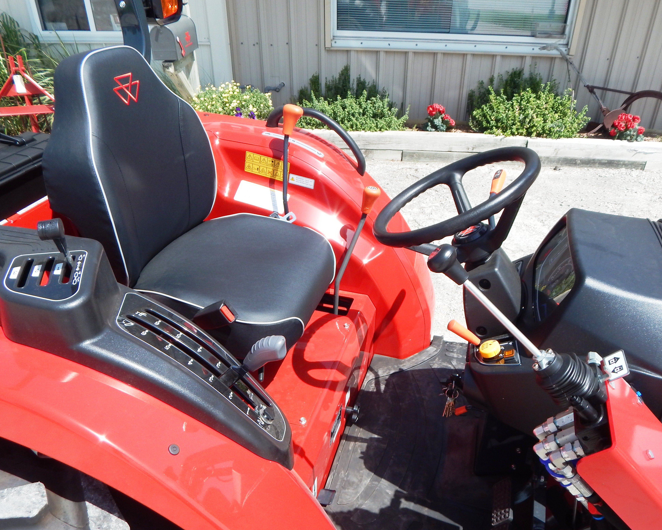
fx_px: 568
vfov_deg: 49.9
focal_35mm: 29
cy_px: 293
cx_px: 357
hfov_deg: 60.4
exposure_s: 1/1000
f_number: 3.1
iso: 125
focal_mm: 4.5
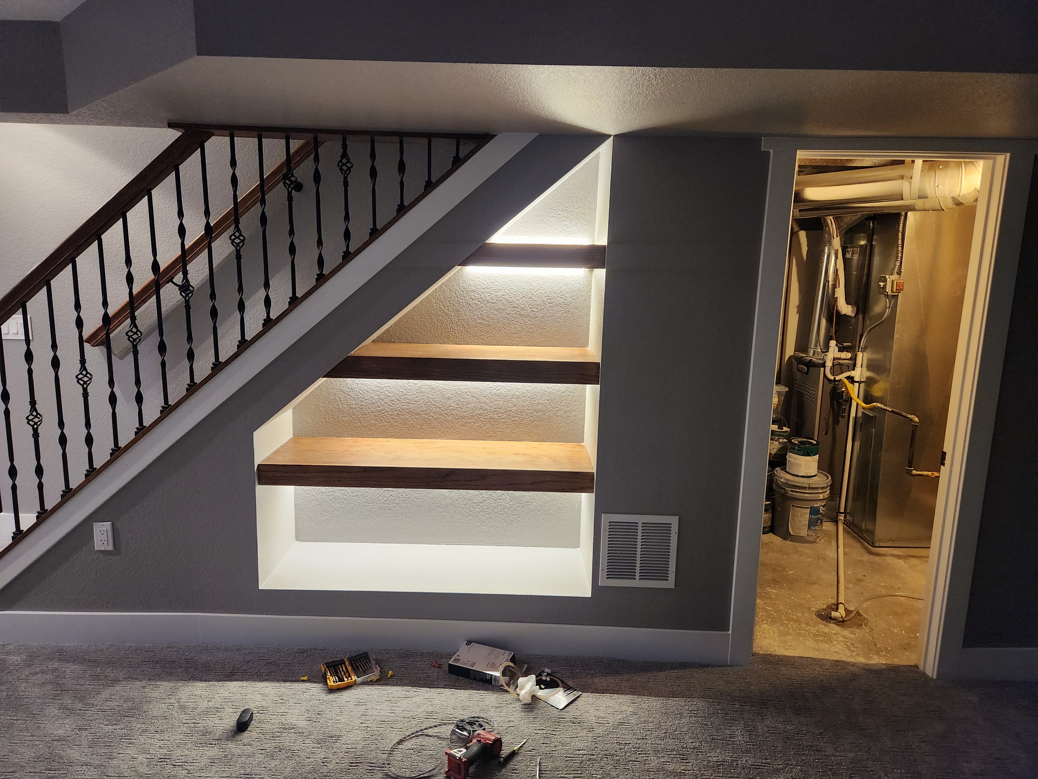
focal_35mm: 23
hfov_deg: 73.9
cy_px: 390
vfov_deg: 58.9
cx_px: 519
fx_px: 690
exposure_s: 1/120
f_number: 1.8
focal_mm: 5.4
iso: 640
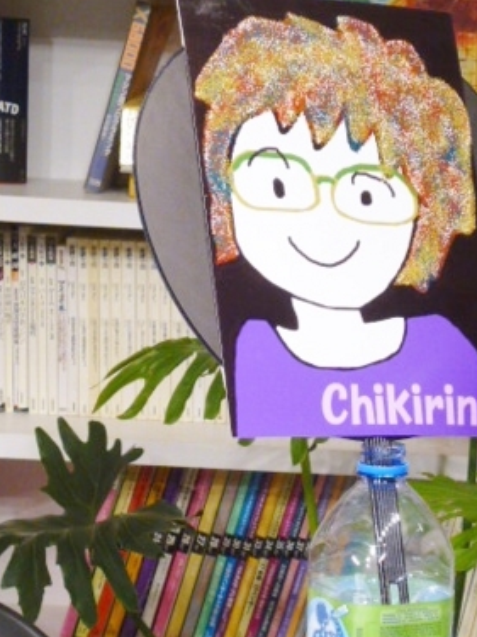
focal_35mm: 136
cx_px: 353
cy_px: 418
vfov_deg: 14.5
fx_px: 2500
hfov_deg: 10.9
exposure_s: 1/40
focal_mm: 14.3
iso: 400
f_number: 5.3
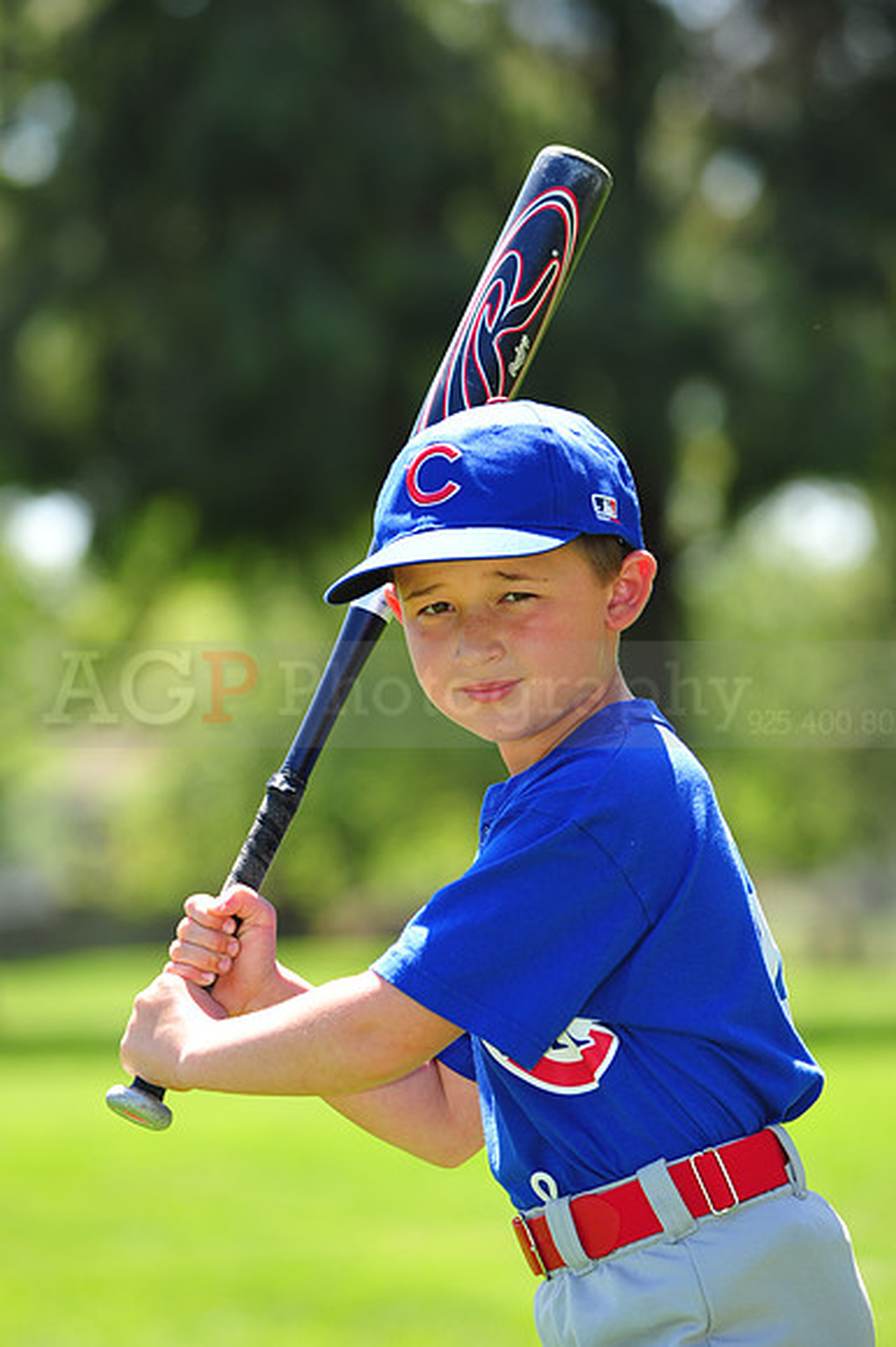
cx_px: 448
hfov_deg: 6.9
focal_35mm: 200
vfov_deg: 10.3
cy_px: 674
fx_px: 7475
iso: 200
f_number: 5.6
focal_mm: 200
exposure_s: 1/250
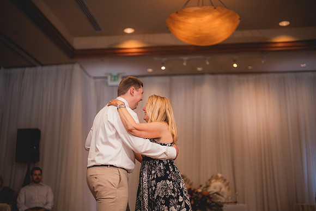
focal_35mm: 50
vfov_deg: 27.0
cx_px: 158
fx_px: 439
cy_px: 106
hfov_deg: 39.6
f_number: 1.2
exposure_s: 1/250
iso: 80
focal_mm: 50
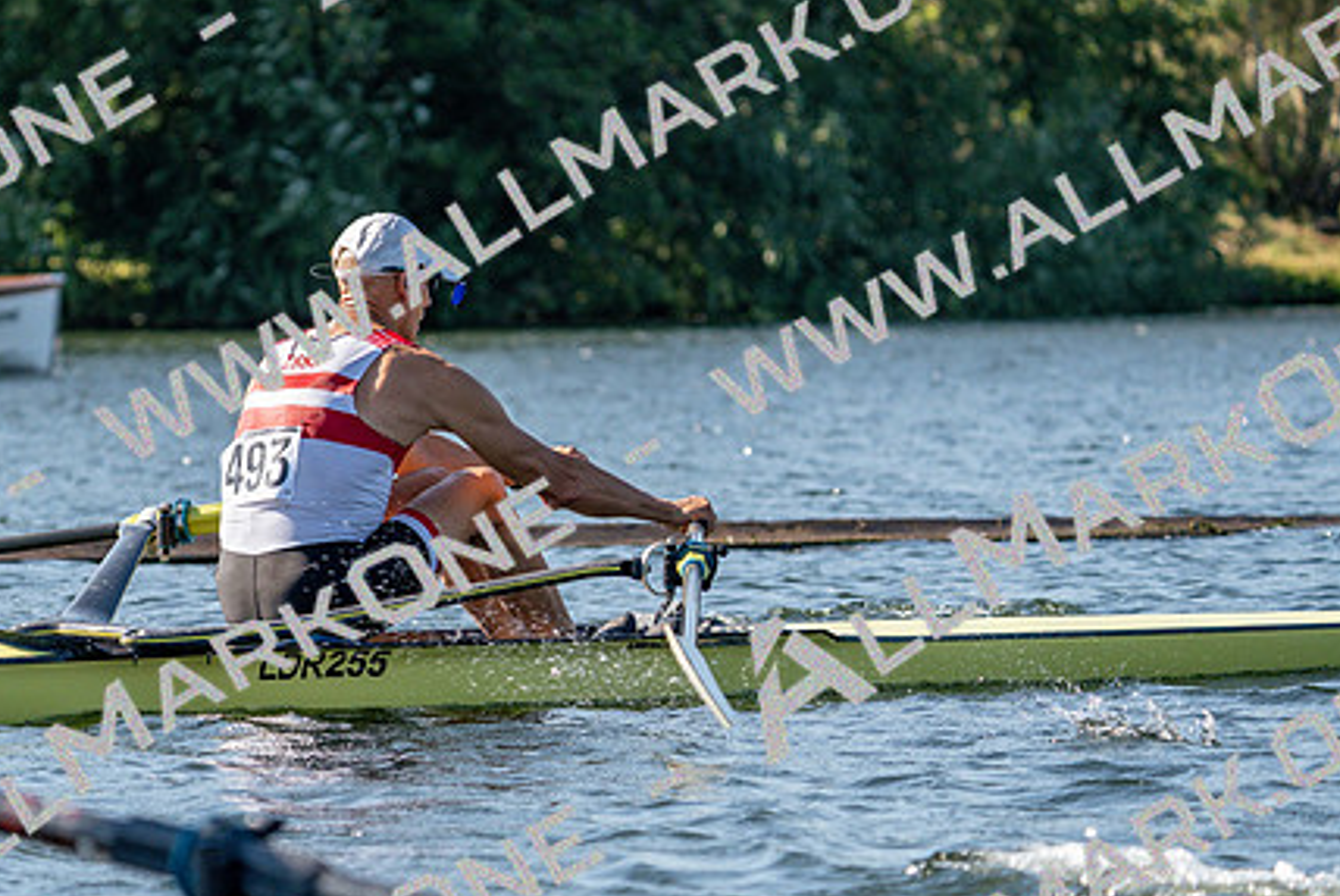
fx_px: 10094
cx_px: 482
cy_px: 468
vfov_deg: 5.1
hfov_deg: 7.6
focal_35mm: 271
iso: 400
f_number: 5.6
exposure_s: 1/1600
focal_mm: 200
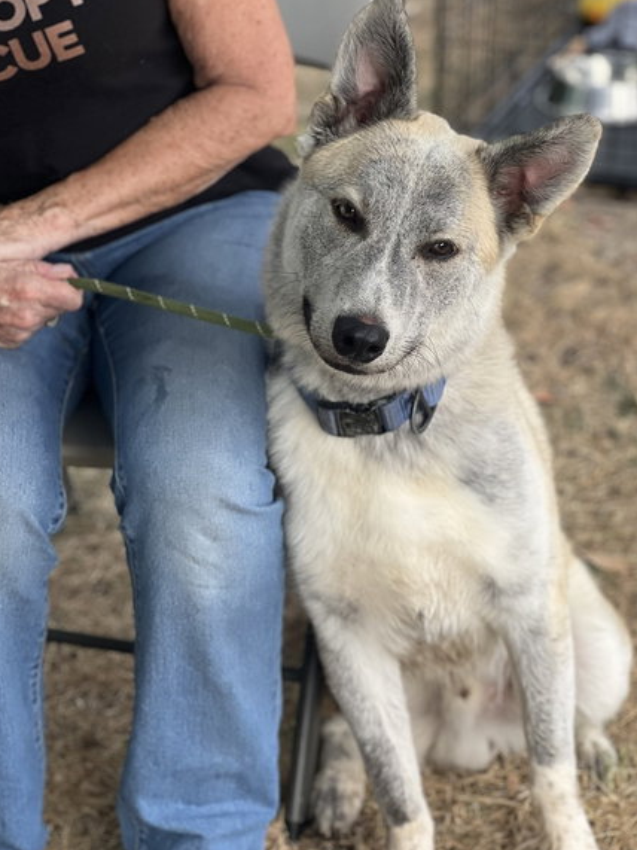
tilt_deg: -27.1
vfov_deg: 21.8
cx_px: 368
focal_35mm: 90
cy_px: 446
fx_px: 2209
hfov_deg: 16.4
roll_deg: +0.9
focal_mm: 9
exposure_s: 1/121
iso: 40
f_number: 2.8
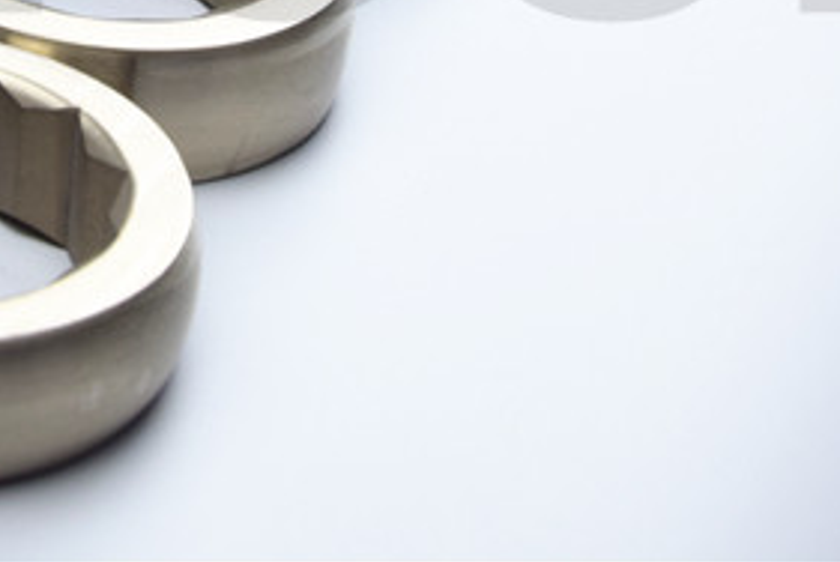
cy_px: -182
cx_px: -78
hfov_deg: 14.7
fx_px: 3177
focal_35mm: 136
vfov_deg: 9.9
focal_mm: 34
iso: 400
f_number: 7.1
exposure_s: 1/80
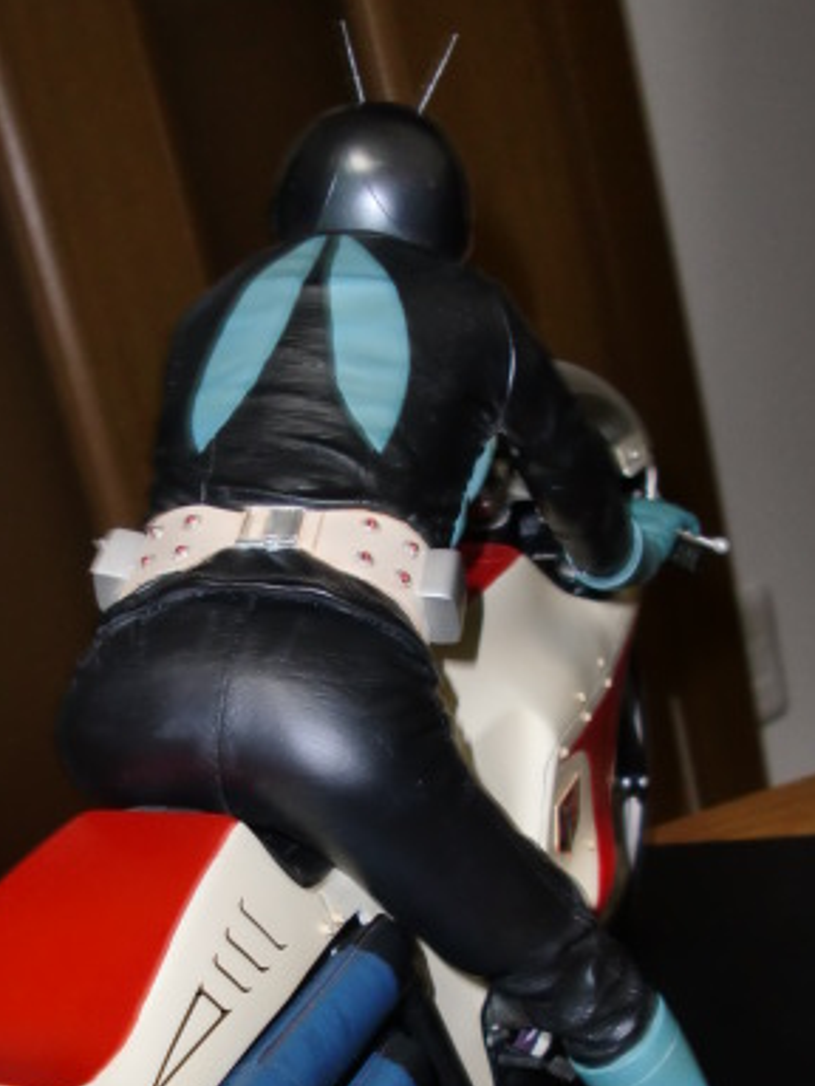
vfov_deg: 31.7
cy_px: 783
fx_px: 1884
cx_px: 303
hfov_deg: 24.3
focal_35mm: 60
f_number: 2.8
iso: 125
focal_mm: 6.3
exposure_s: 1/30
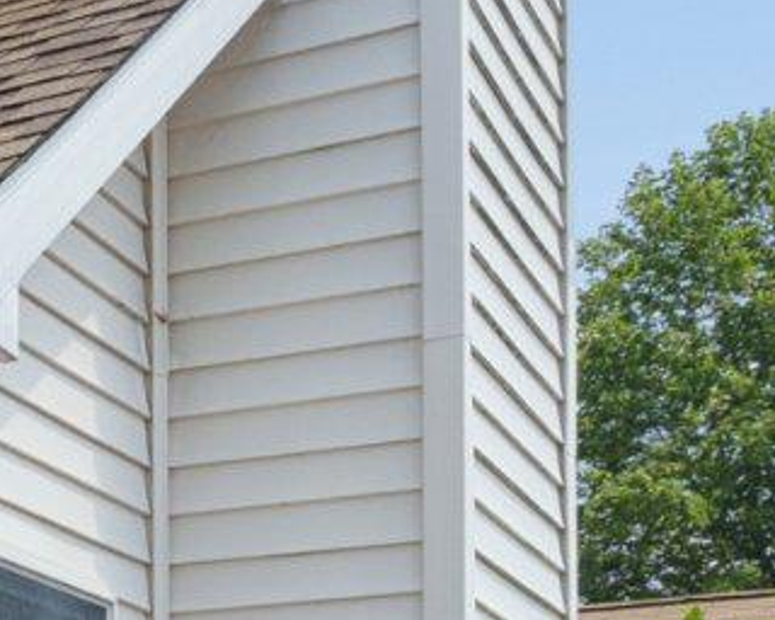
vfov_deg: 14.2
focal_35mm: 99
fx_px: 2271
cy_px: 1023
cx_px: -1085
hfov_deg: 13.8
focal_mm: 11
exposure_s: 1/320
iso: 100
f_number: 8
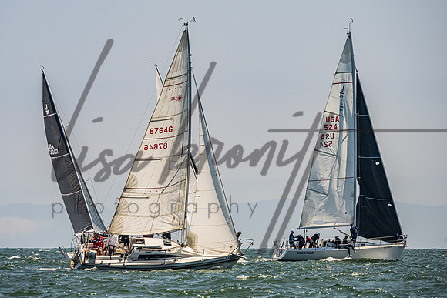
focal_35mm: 310
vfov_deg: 4.4
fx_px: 3856
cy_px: 112
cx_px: 191
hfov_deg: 6.6
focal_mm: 240
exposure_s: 1/2500
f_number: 8
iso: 400
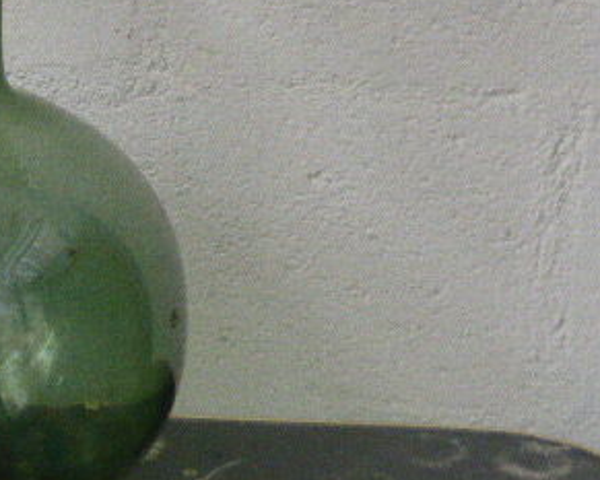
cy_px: 105
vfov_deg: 7.4
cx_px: 76
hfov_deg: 9.3
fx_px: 3695
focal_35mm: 208
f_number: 5.2
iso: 800
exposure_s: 1/25
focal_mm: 16.1
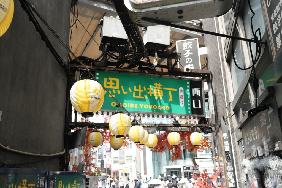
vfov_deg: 40.0
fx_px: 259
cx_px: 141
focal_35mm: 33
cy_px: 94
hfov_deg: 57.2
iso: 4000
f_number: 8
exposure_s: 1/800
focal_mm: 33
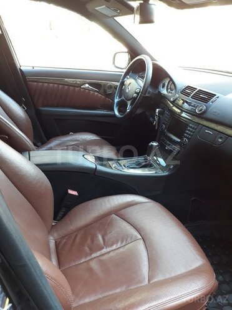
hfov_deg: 51.4
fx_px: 241
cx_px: 116
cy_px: 155
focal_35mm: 27
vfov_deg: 65.3
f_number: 1.9
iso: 100
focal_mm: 3.6
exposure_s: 1/33
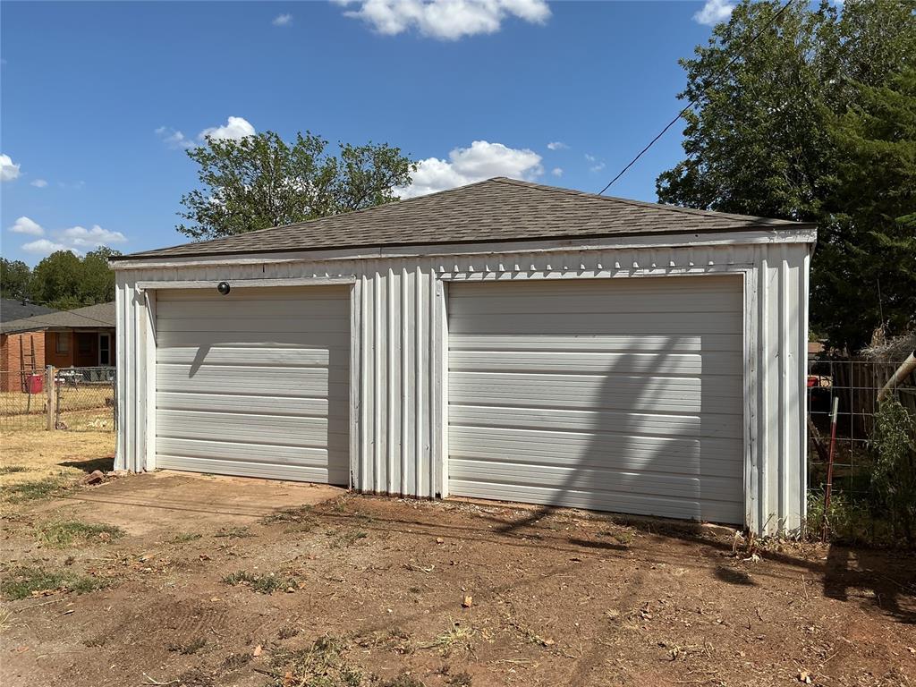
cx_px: 458
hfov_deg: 61.7
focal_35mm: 29
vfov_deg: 48.2
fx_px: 767
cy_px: 344
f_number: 1.8
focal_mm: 3
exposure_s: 1/2959
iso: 25
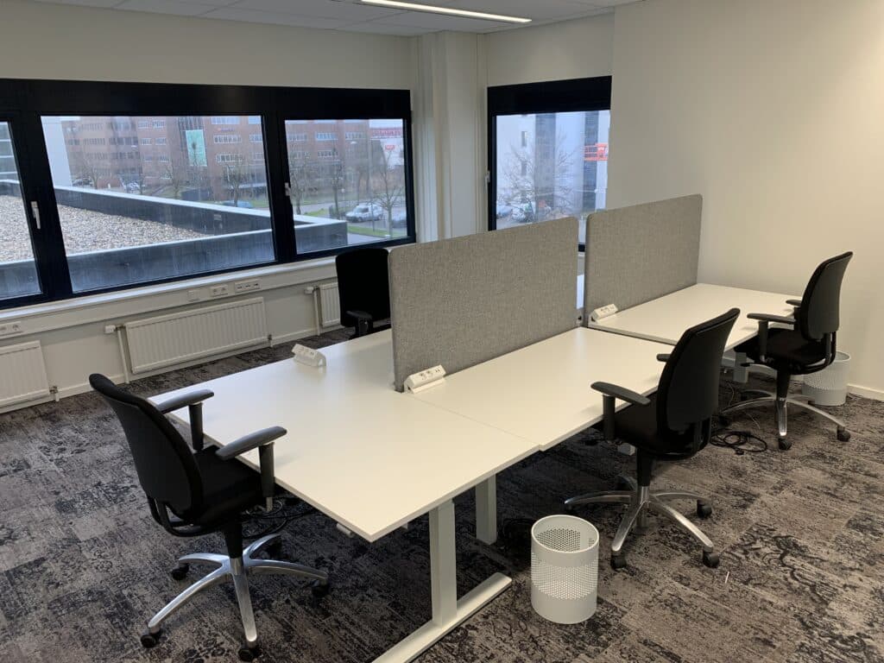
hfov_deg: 67.3
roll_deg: +1.6
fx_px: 664
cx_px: 442
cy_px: 332
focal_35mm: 26
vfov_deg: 53.1
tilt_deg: -15.9
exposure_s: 1/121
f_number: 1.8
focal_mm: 4.25
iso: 80
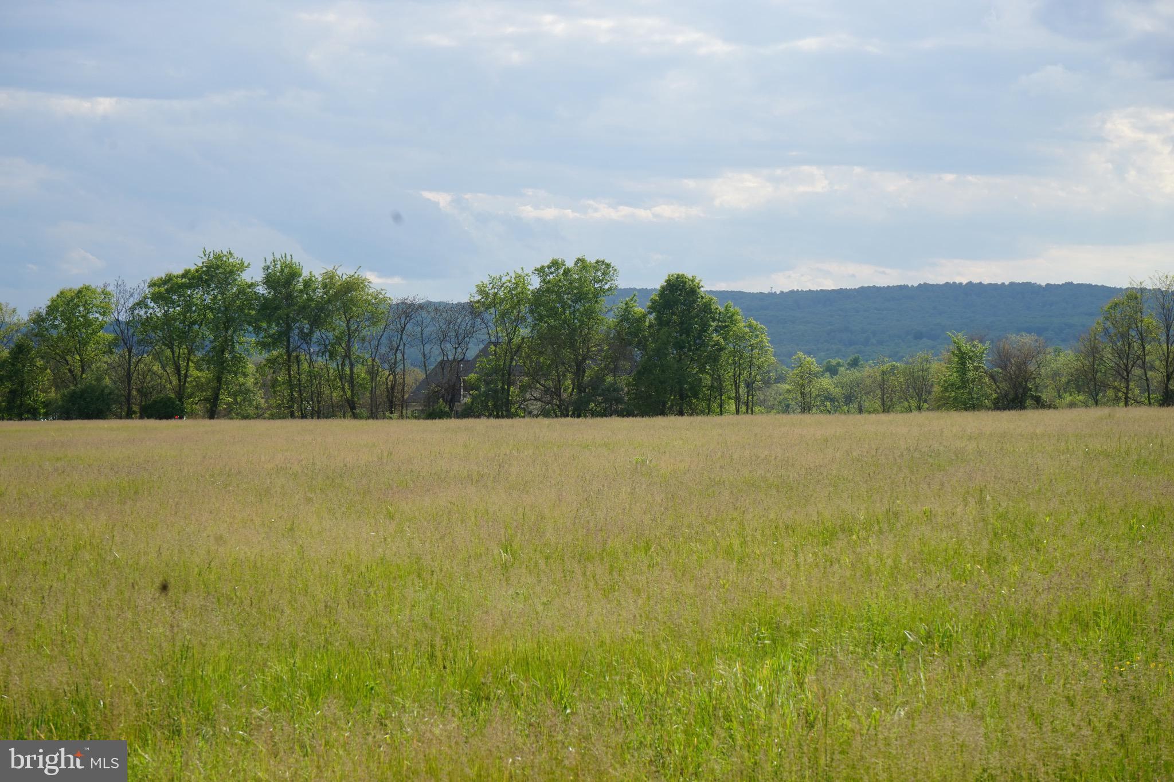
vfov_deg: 19.5
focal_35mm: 70
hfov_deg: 28.8
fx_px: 2282
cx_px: 587
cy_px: 391
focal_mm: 70
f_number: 11
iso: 100
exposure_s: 1/160
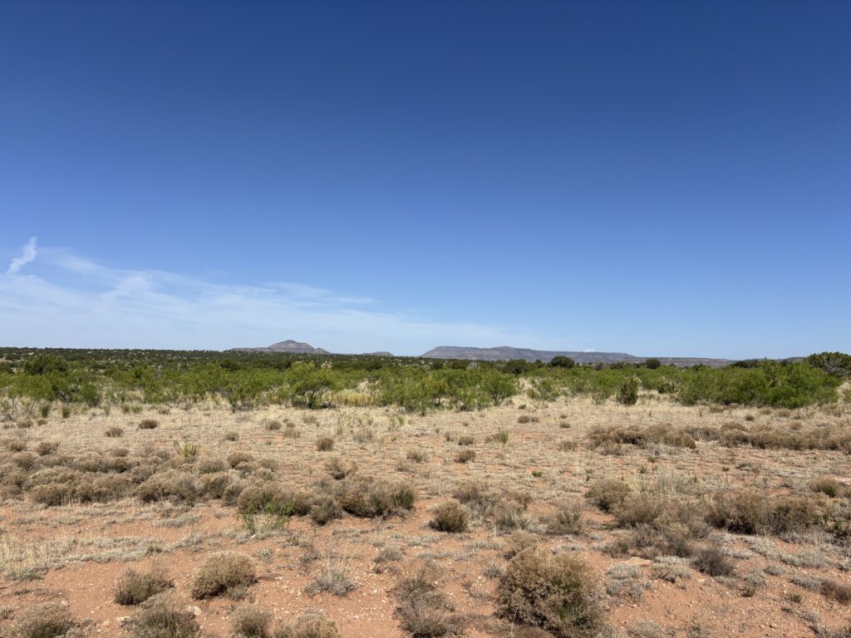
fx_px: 639
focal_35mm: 26
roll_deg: -1.2
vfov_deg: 53.1
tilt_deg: +4.4
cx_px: 426
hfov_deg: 67.3
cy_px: 319
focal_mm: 5.96
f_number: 1.6
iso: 50
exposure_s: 1/5952
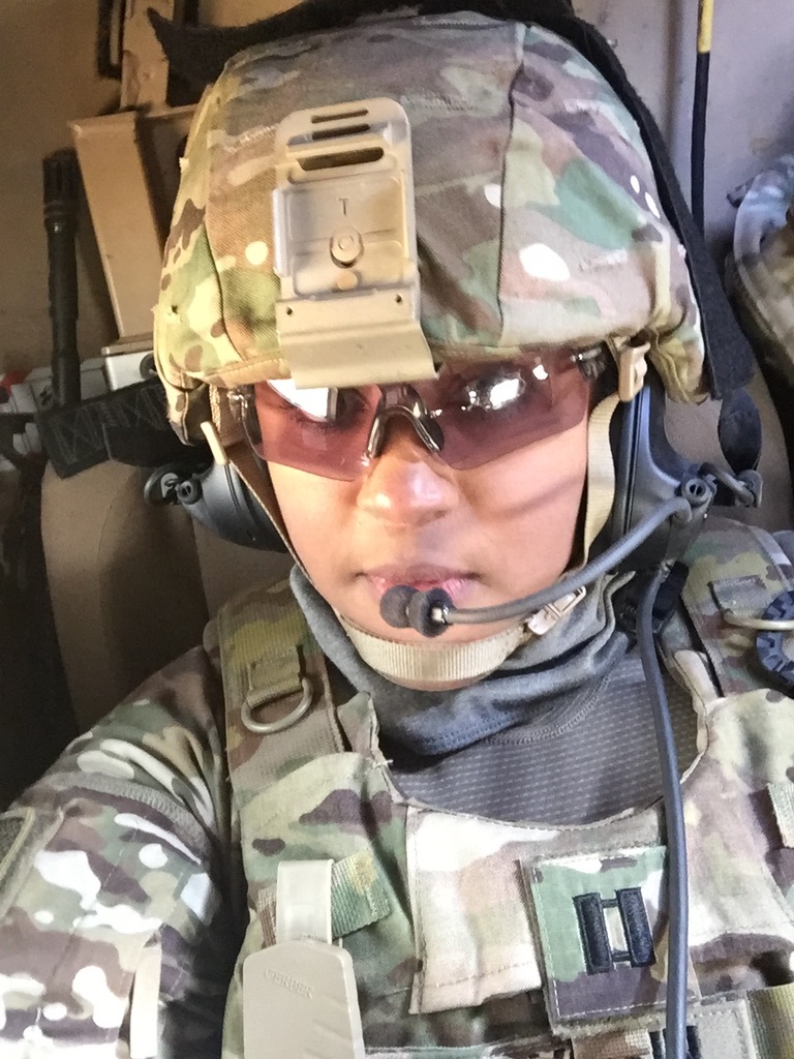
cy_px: 530
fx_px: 948
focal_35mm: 31
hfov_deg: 45.4
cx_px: 397
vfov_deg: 58.4
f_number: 2.2
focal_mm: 2.65
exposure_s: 1/33
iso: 320
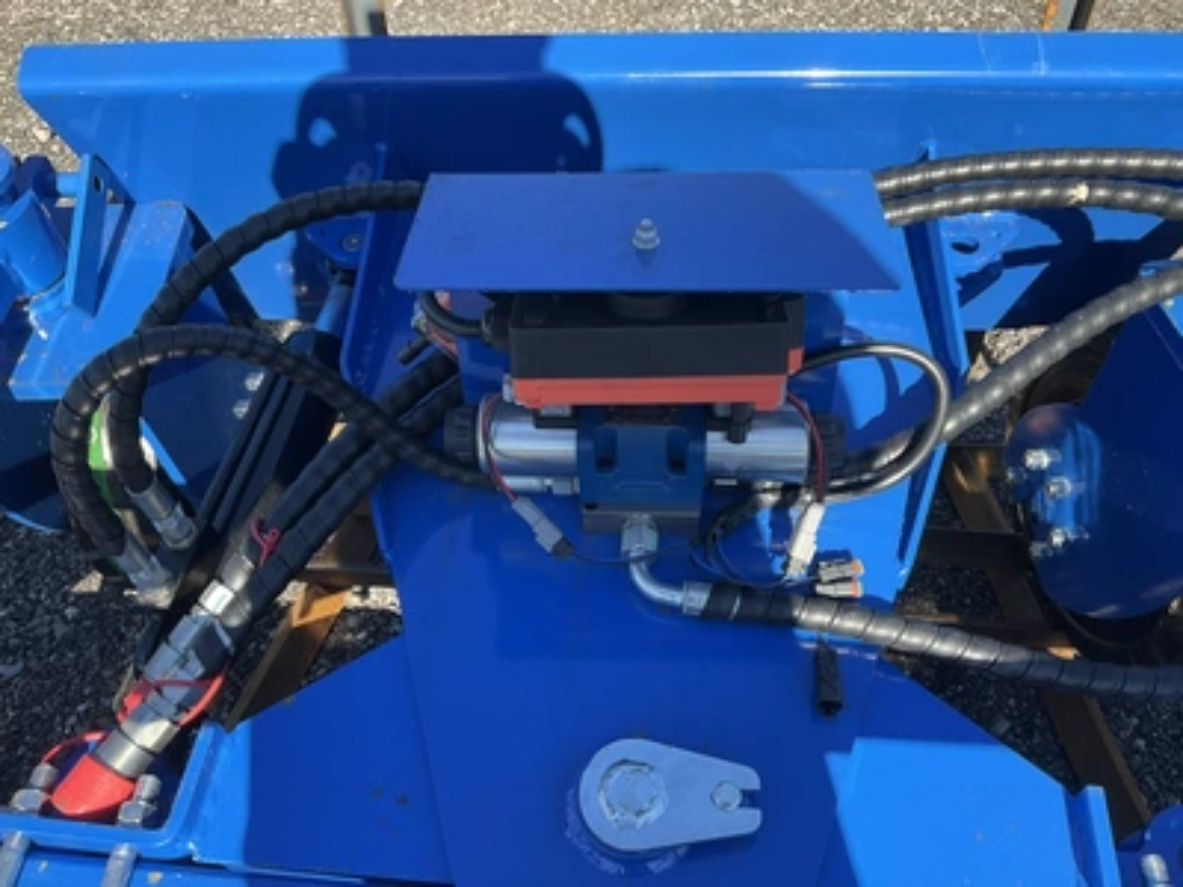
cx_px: 592
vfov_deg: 48.2
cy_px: 444
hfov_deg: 61.7
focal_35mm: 29
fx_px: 991
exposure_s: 1/348
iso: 25
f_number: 1.8
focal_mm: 3
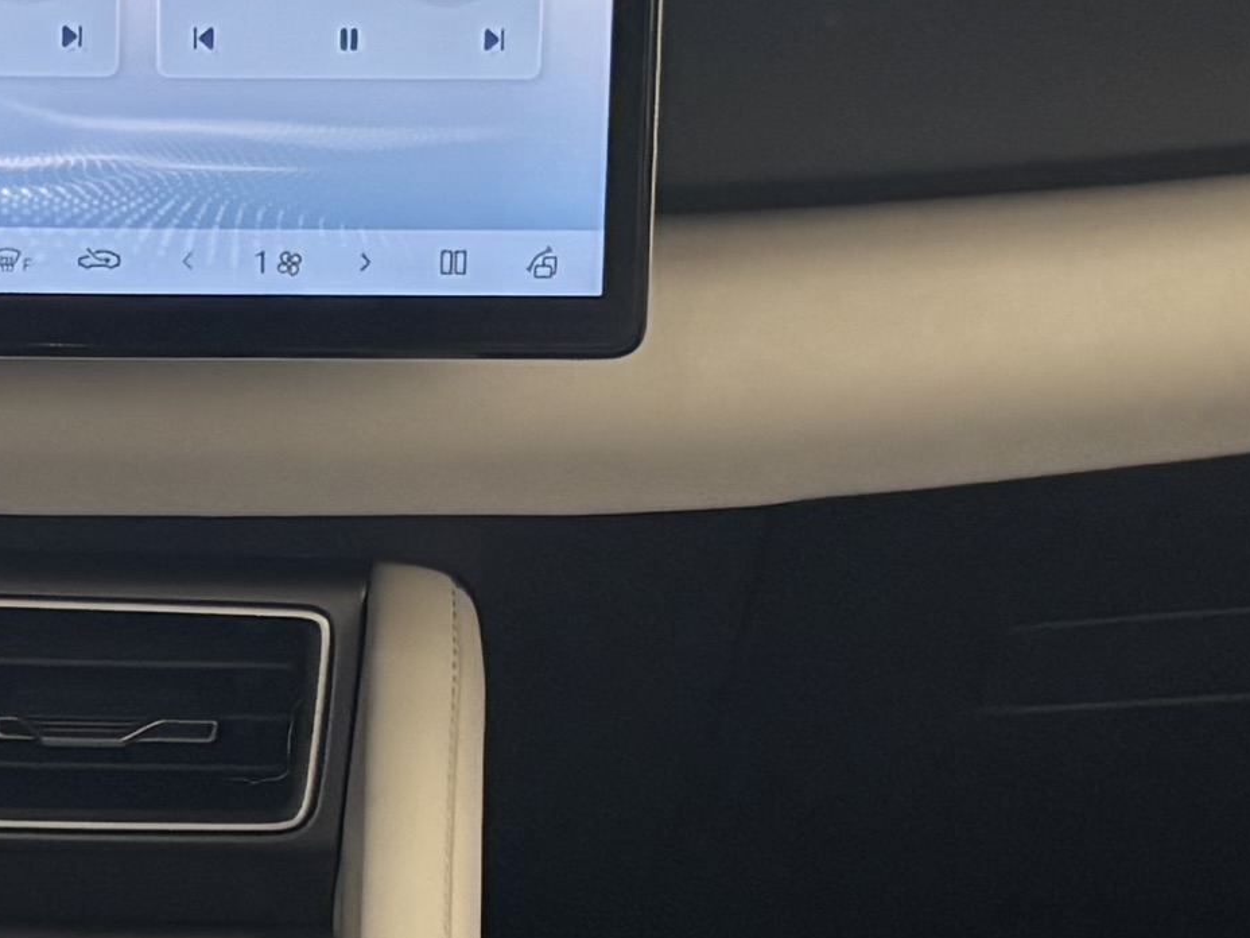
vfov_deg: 9.2
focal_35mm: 160
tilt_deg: -31.6
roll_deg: -2.6
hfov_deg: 12.2
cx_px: 39
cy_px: 934
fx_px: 5778
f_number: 1.6
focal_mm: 5.96
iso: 125
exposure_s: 1/121
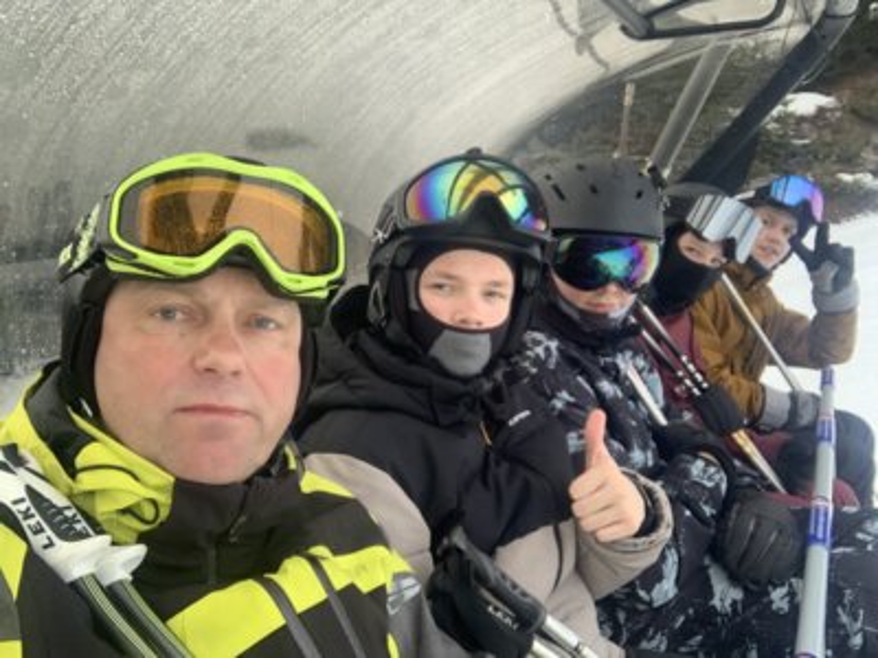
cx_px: 439
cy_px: 329
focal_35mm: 32
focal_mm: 2.87
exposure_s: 1/121
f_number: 2.2
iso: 50
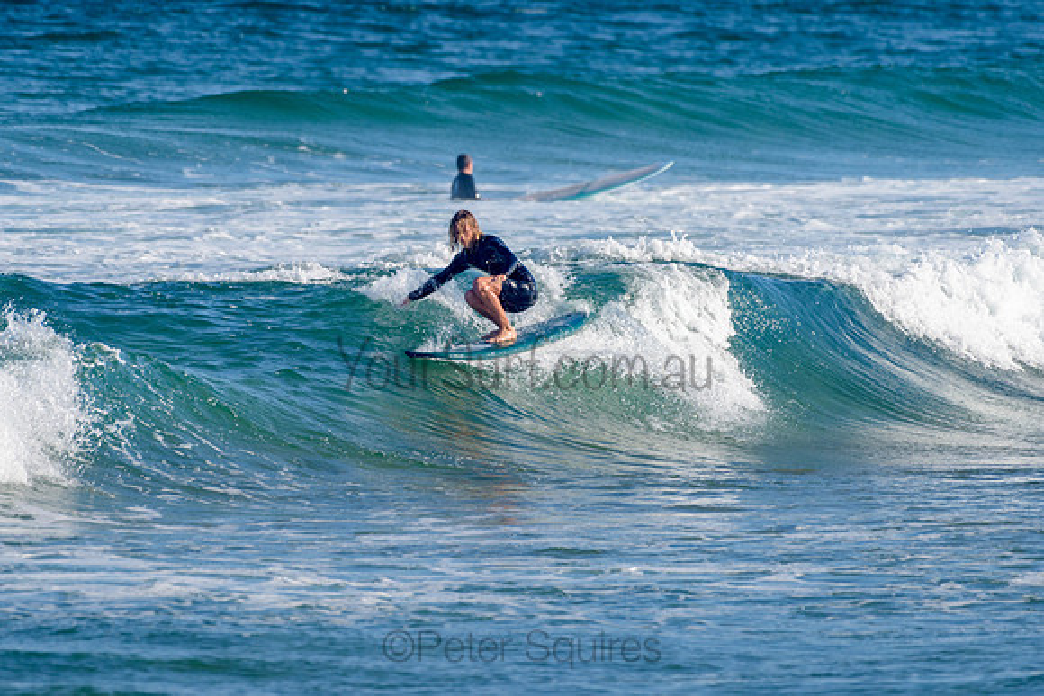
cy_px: 297
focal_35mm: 613
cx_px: 466
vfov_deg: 2.2
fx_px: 17787
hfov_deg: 3.4
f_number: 5.6
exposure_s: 1/2000
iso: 160
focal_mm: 500
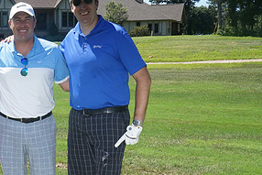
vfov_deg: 17.6
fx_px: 561
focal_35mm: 77
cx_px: 32
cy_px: 132
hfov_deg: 25.6
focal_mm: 38
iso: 800
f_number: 18
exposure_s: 1/250
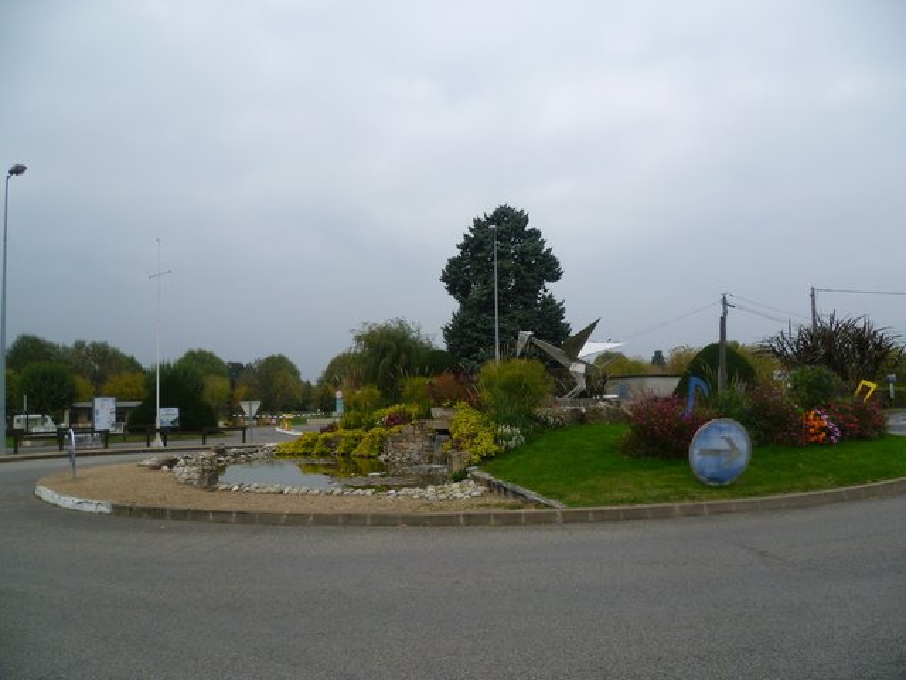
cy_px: 340
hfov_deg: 63.4
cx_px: 453
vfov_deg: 49.7
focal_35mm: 28
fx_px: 733
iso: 80
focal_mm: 5
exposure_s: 1/400
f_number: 2.8
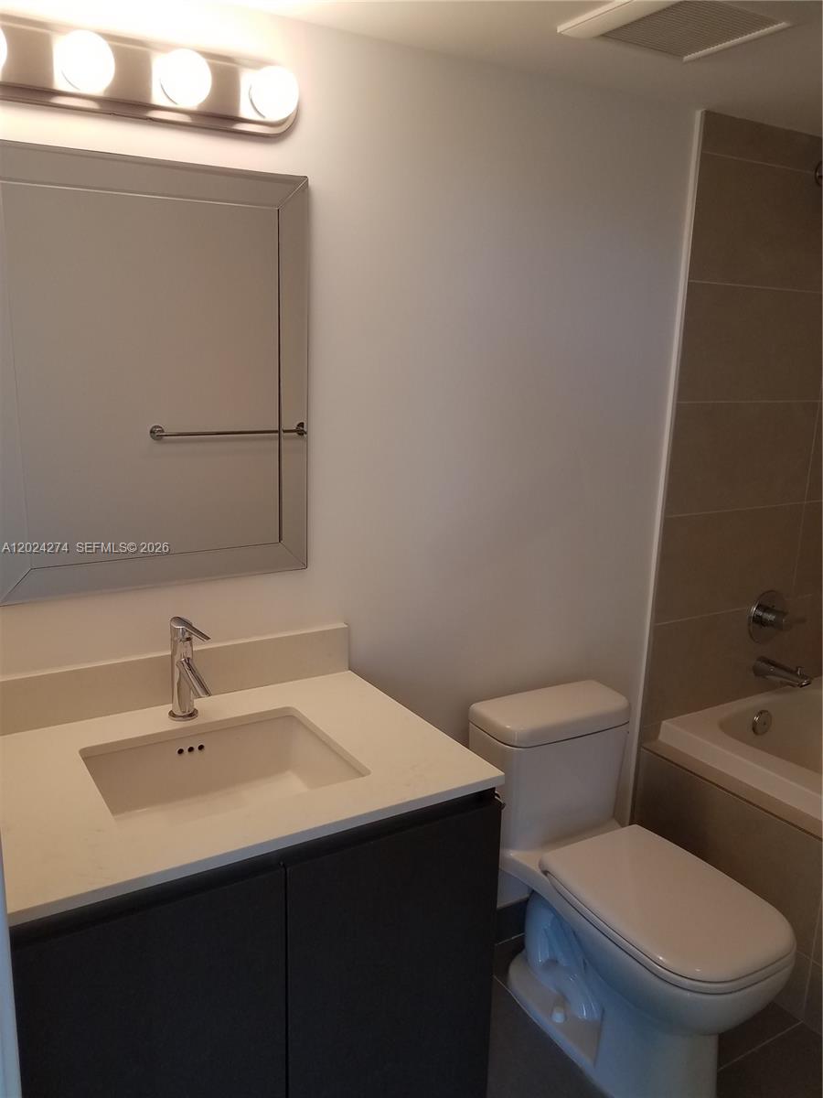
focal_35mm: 26
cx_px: 412
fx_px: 824
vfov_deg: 67.3
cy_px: 549
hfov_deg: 53.1
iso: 50
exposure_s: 1/120
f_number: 1.7
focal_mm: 4.2
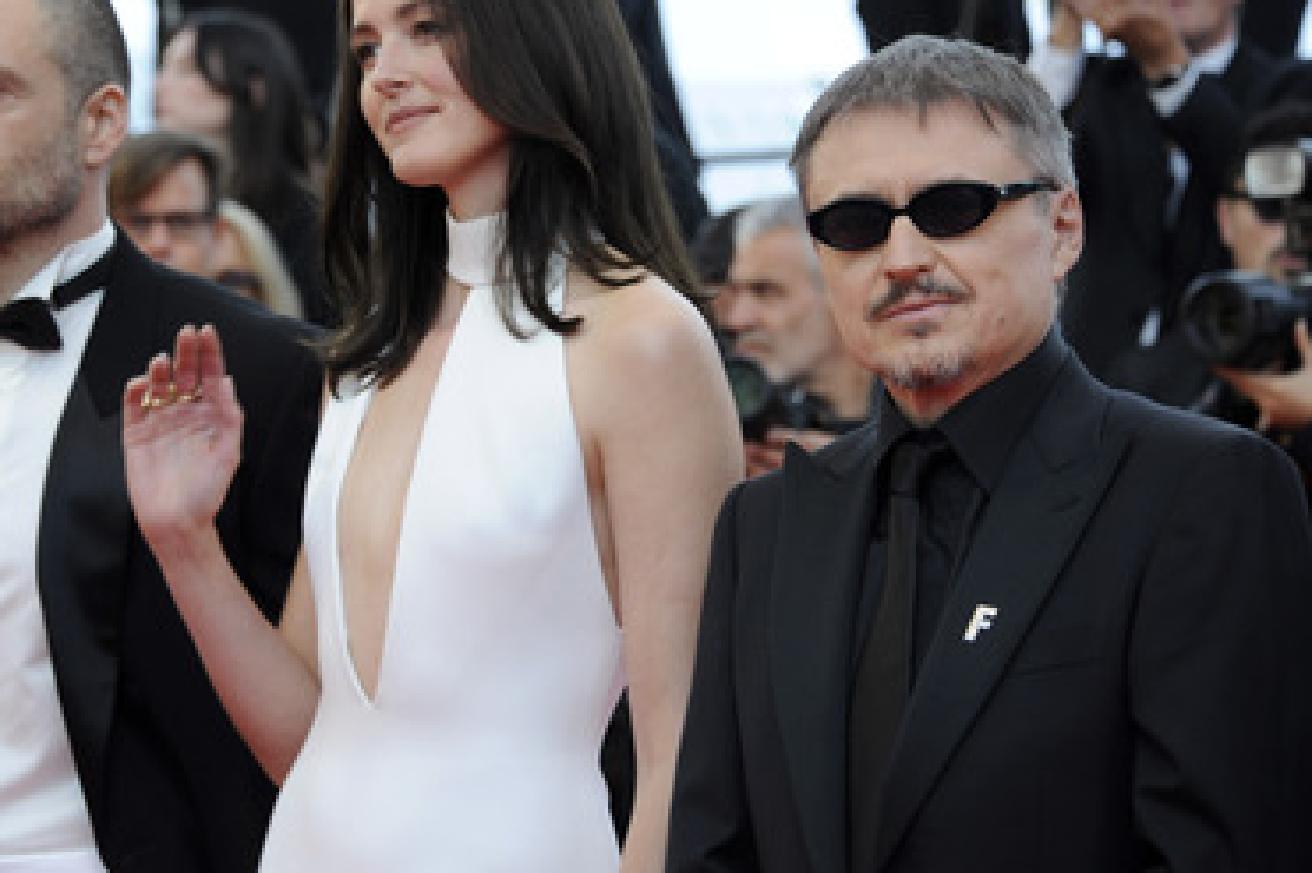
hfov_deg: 13.9
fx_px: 5391
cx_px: 527
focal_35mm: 148
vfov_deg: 9.3
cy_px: 396
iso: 640
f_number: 5.6
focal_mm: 122
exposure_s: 1/250
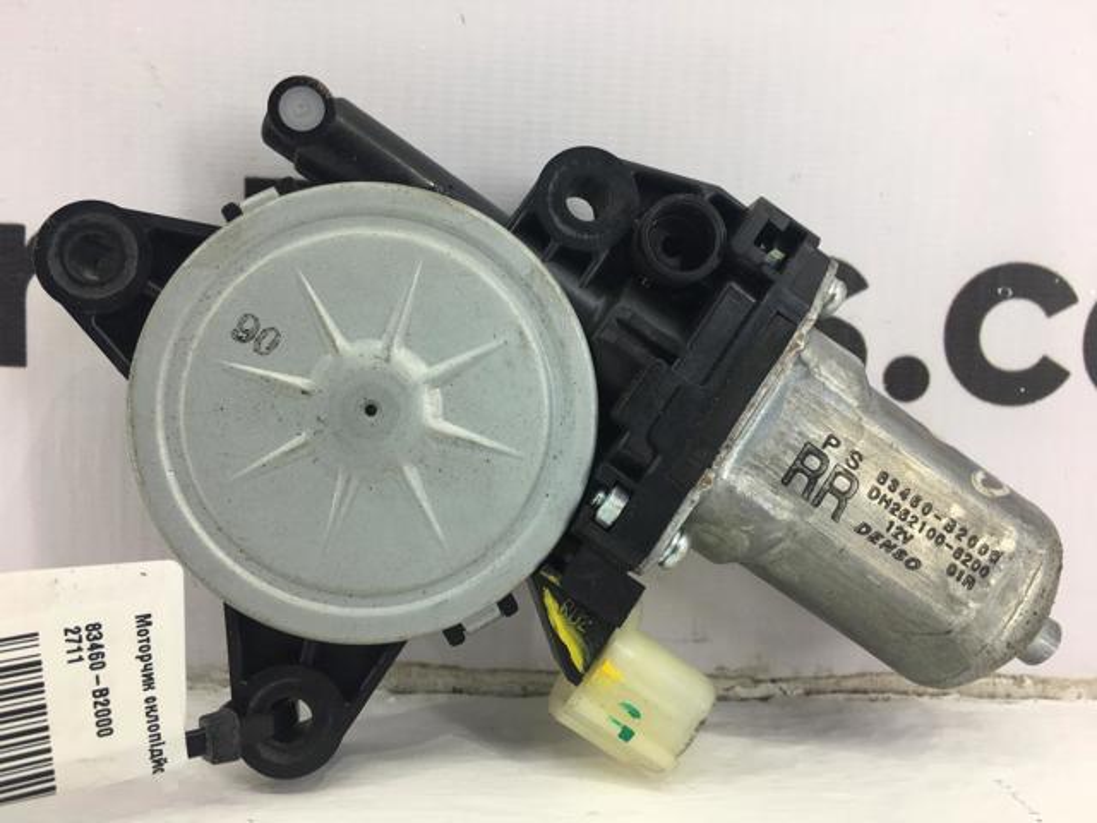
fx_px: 919
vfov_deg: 48.2
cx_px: 548
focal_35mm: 29
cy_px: 412
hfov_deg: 61.7
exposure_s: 1/50
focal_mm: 4.15
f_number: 2.2
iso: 32
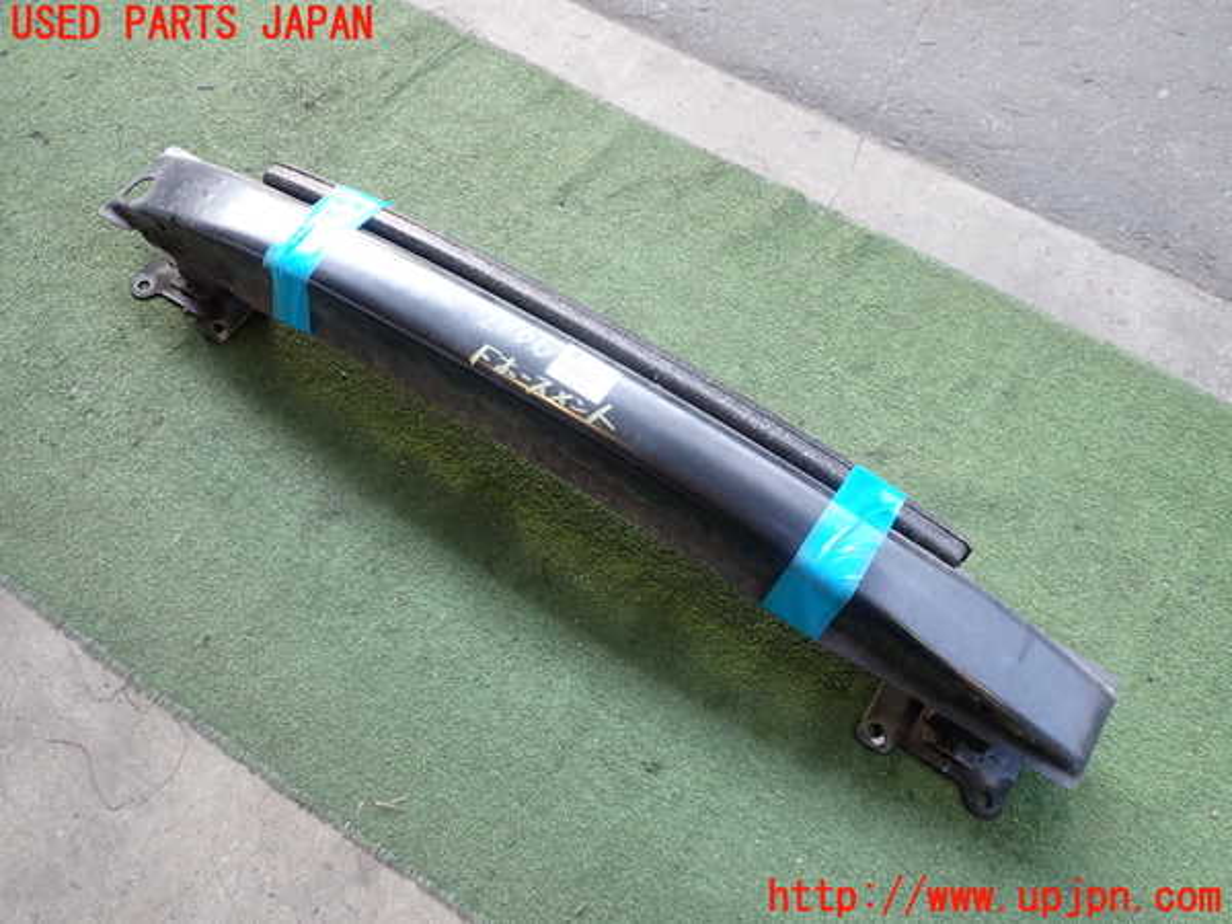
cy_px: 462
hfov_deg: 60.0
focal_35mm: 30
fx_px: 1068
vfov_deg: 46.8
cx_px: 616
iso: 200
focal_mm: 5.4
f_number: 2.3
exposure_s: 1/100
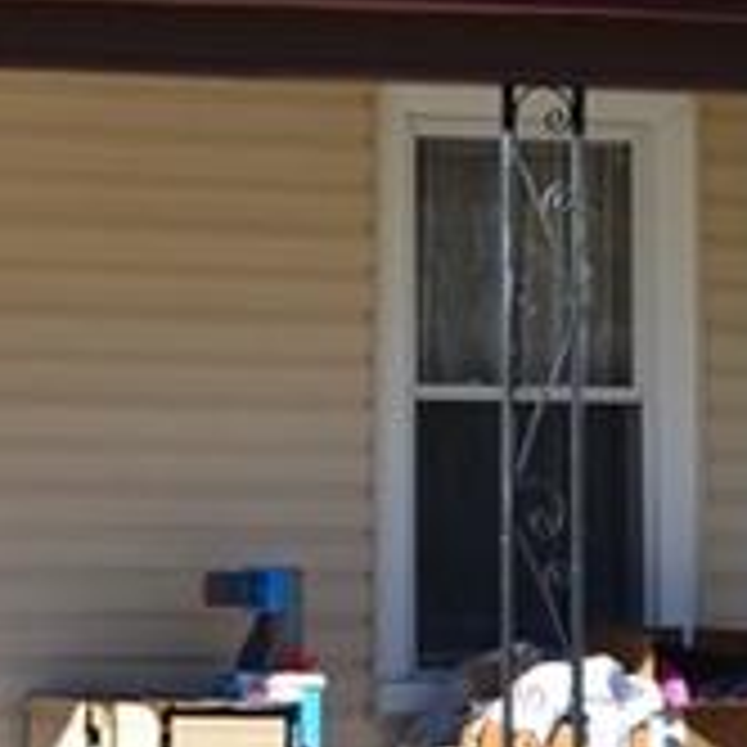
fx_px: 6543
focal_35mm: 268
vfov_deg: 6.5
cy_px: 18
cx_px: -184
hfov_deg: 6.5
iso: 400
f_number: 11
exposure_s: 1/400
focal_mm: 34
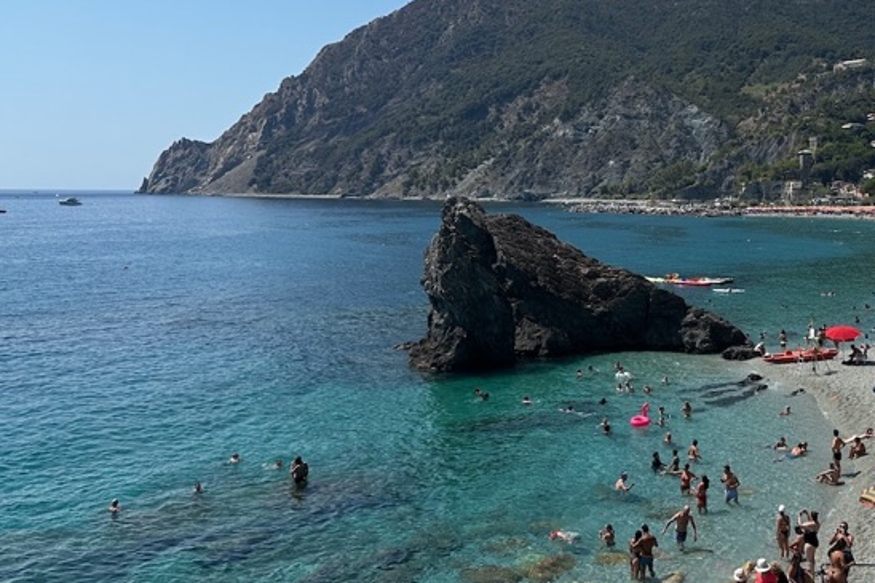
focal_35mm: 41
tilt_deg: -1.7
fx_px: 996
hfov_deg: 46.3
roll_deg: -0.4
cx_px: 616
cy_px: 224
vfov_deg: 32.5
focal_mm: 6.86
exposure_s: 1/6211
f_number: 1.78
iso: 80
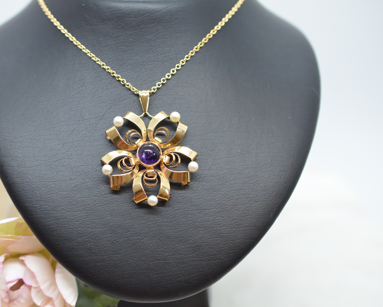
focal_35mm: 69
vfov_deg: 22.2
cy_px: 155
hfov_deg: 27.5
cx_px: 156
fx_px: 782
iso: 2500
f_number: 4
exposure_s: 1/1000
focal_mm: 40
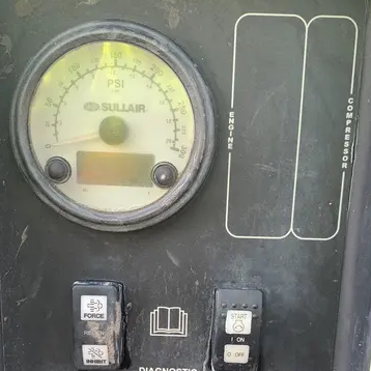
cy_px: 281
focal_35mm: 47
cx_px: 180
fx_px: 570
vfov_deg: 35.2
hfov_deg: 36.1
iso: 25
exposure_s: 1/149
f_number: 1.8
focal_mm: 4.25
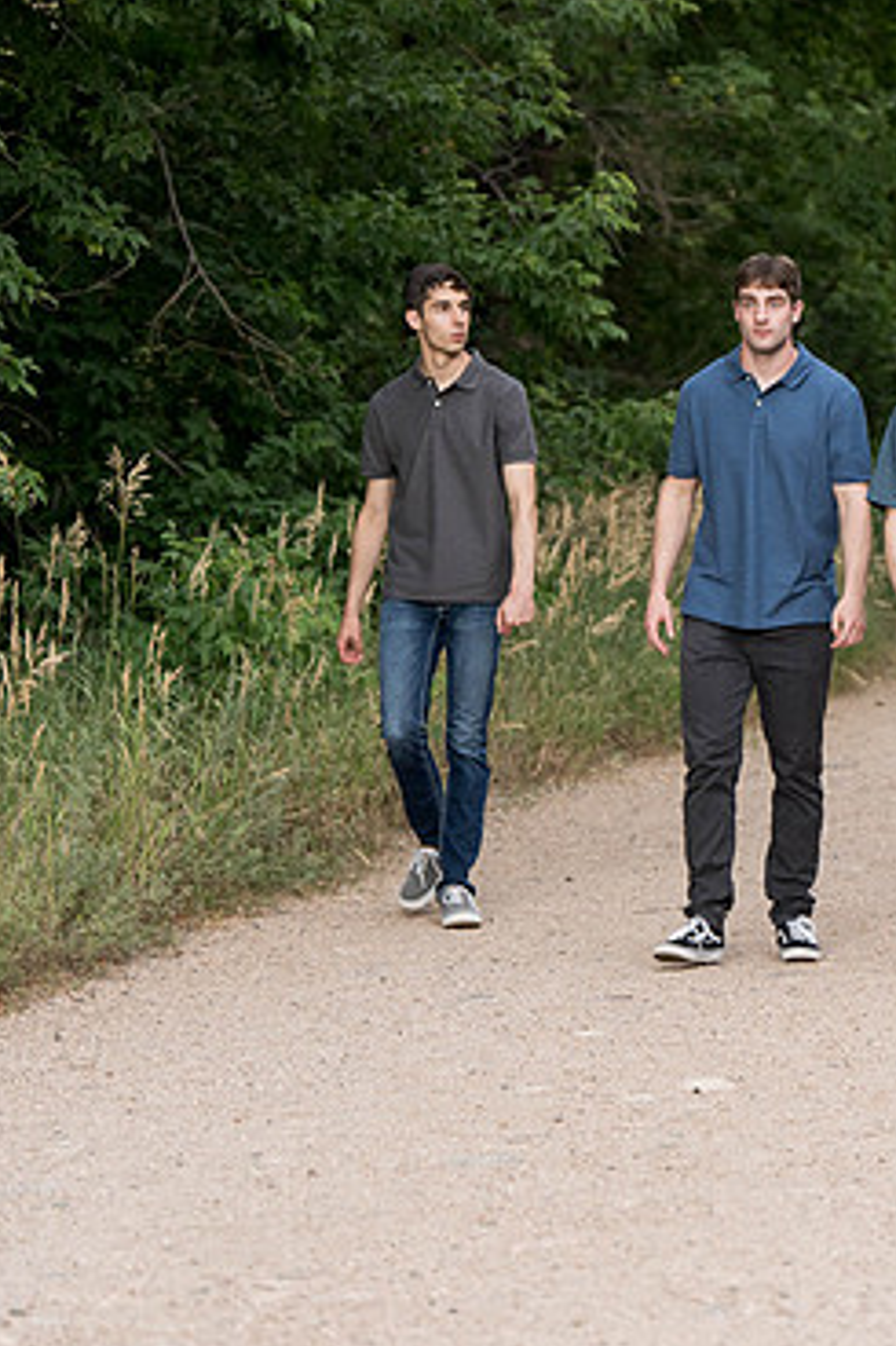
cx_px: 1020
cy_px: 657
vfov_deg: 11.8
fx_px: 6539
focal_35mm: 175
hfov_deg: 7.8
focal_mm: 111
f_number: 3.5
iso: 1600
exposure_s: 1/200
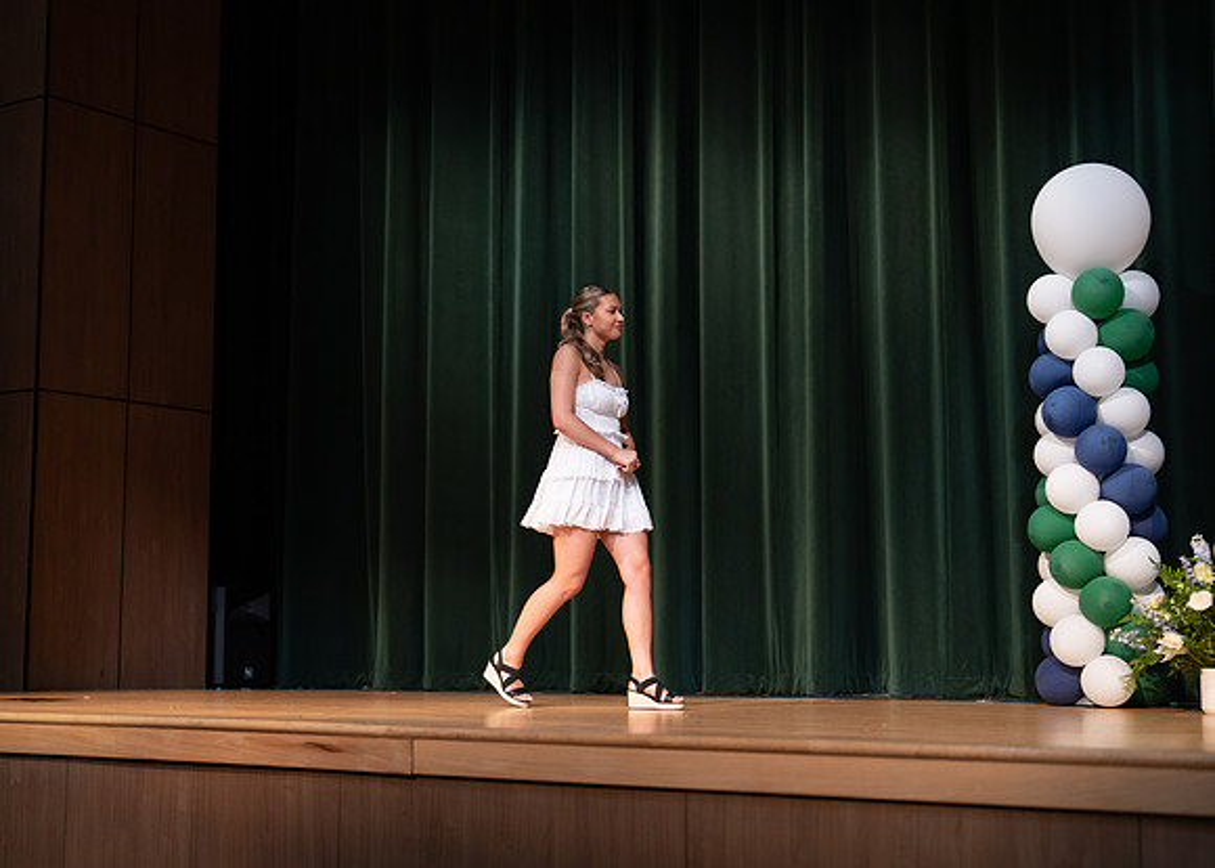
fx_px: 1884
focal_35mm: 55
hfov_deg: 35.7
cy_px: 434
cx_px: 608
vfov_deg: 25.9
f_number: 1.2
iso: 500
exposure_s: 1/320
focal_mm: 50
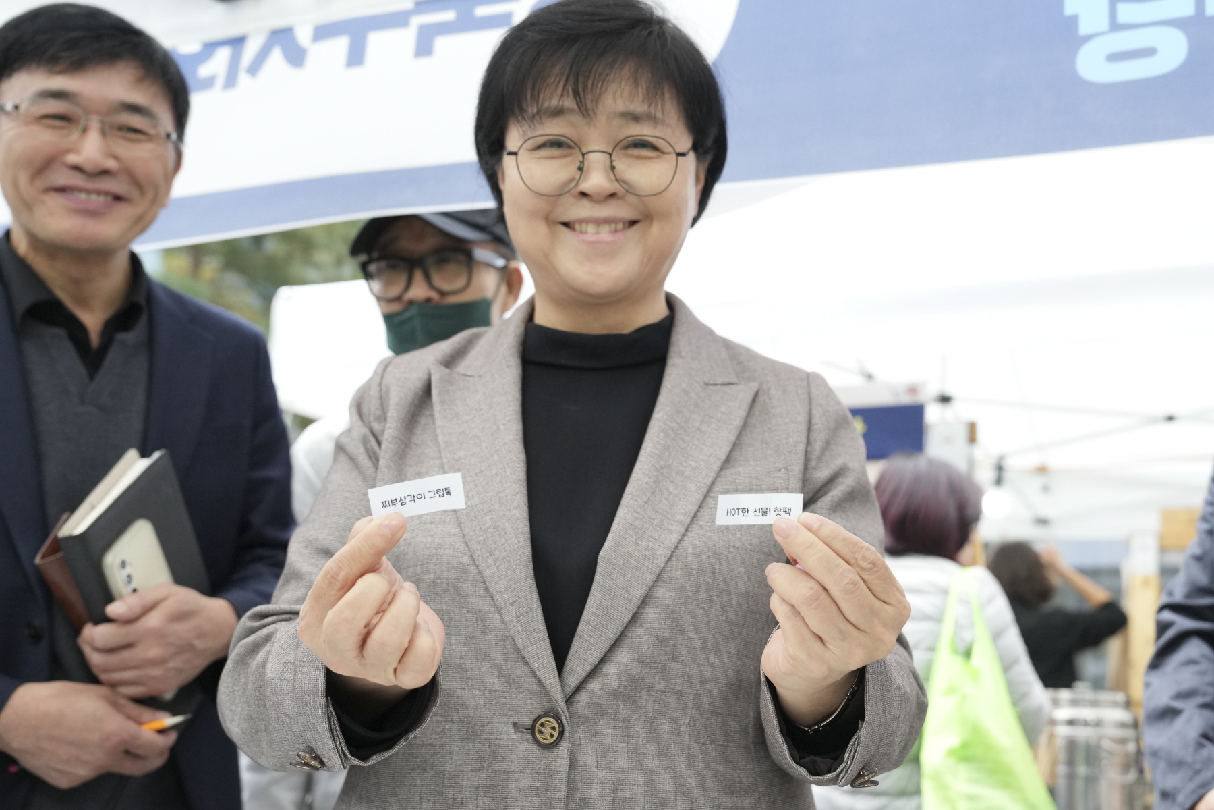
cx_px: 607
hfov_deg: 58.7
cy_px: 405
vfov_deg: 41.1
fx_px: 1079
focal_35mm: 32
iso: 1600
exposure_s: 1/160
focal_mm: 32
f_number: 4
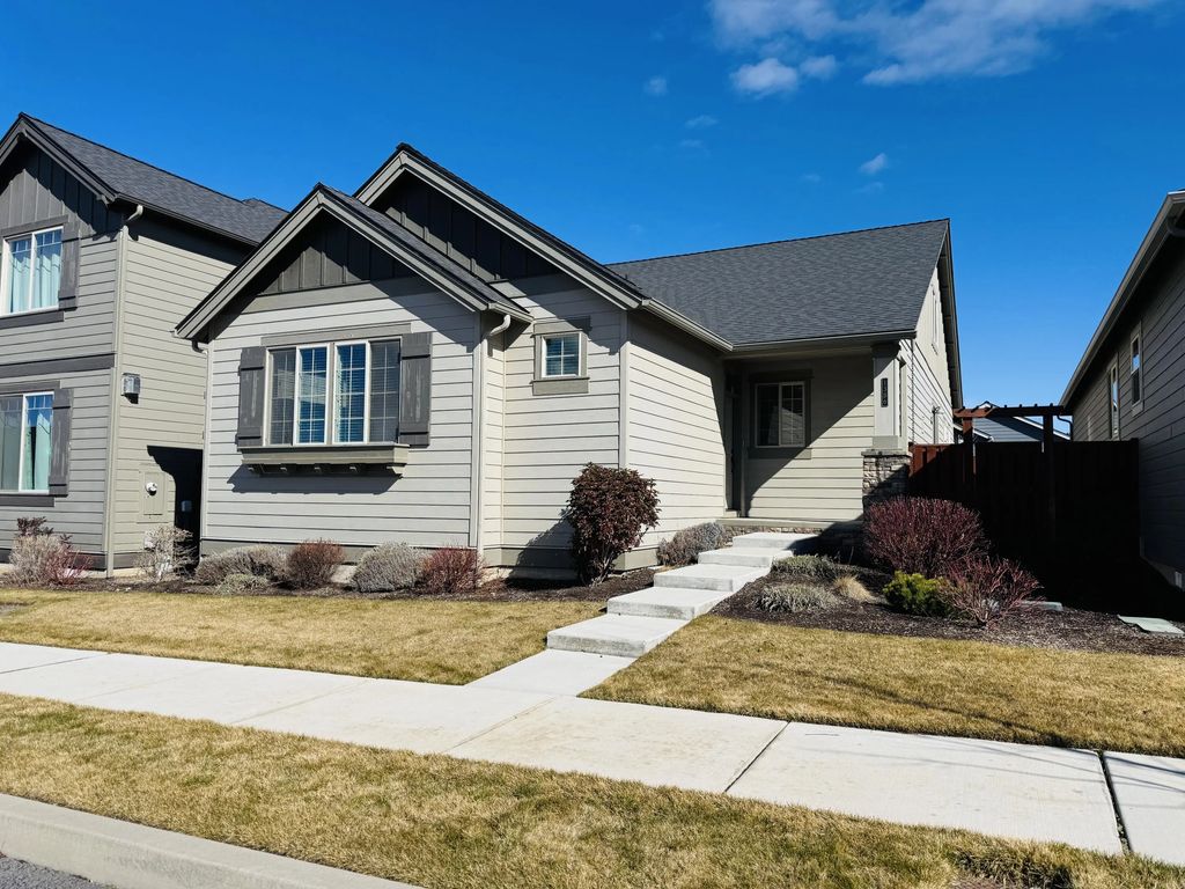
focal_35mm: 24
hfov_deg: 71.6
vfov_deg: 56.8
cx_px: 592
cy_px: 444
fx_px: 822
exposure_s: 1/6410
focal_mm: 6.76
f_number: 1.78
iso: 80
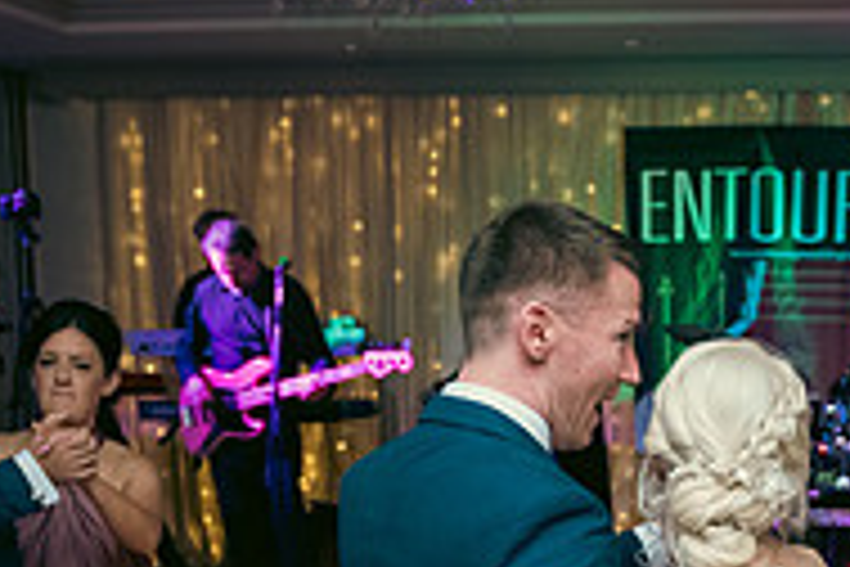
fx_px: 1842
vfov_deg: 16.4
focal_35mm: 78
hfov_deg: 25.6
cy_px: 772
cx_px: 670
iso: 800
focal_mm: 24
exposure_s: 1/160
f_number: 3.5
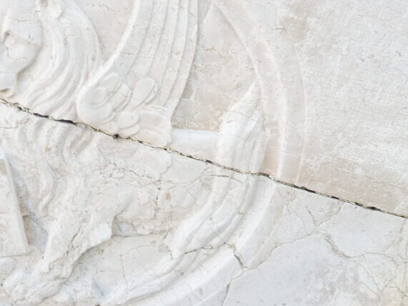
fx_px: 613
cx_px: 69
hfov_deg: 35.4
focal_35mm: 52
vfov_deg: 28.0
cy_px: 159
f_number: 3.4
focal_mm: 4.7
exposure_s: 1/60
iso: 80
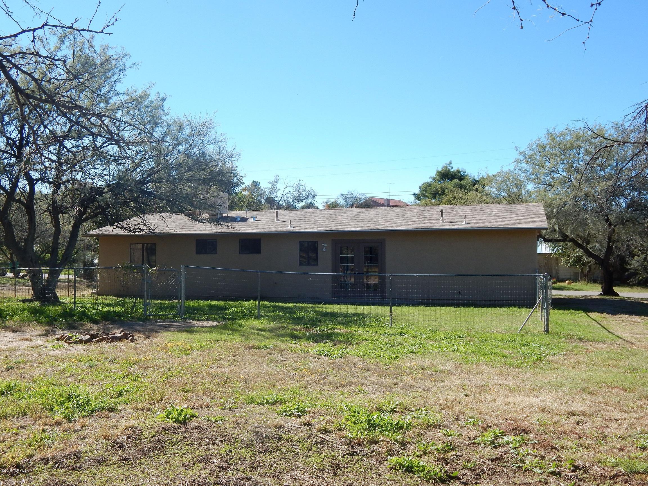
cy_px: 243
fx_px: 636
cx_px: 324
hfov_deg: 54.0
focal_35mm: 34
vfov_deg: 41.8
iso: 125
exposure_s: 1/800
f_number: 3.3
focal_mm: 6.1
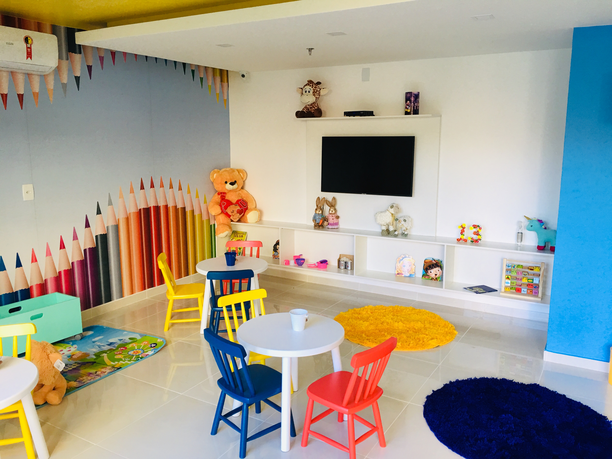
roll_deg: +0.0
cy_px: 230
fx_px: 513
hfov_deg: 61.7
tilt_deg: -8.4
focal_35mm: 29
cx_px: 306
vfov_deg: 48.2
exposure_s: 1/30
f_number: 2.2
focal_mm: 4.15
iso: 32
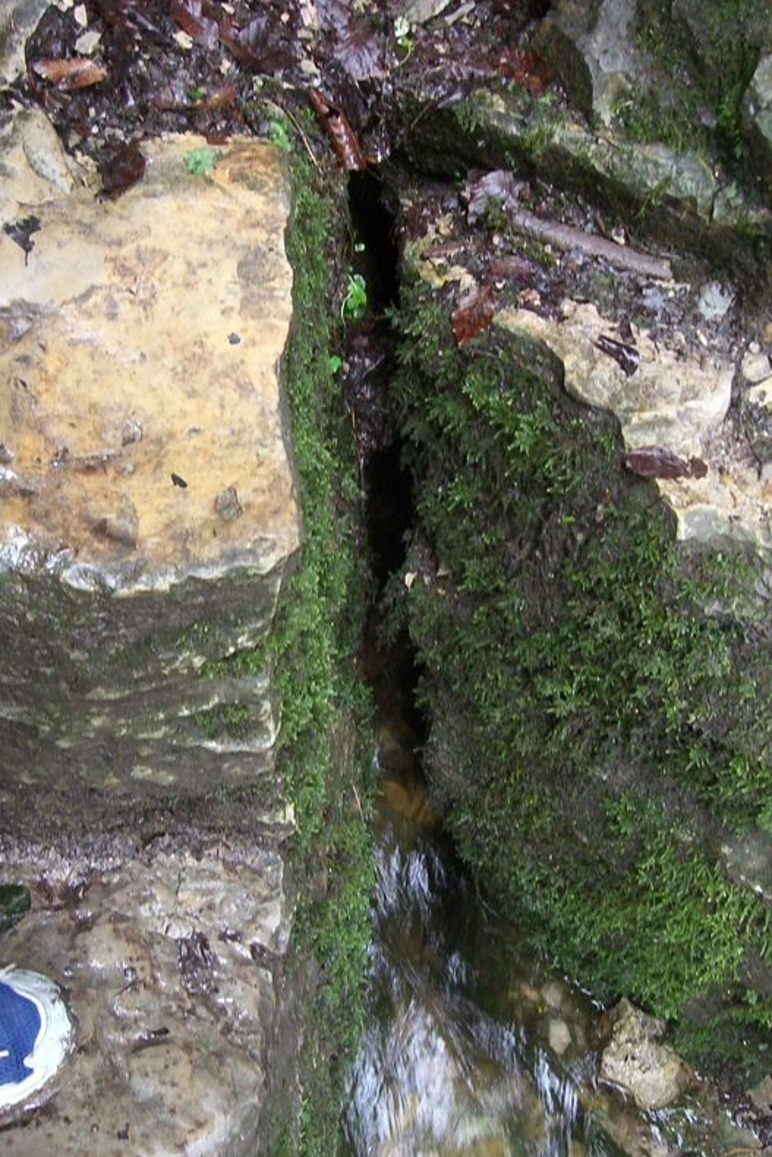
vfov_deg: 48.5
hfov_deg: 33.4
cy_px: 583
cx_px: 416
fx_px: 1286
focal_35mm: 40
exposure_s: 1/20
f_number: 4
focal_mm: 7.9
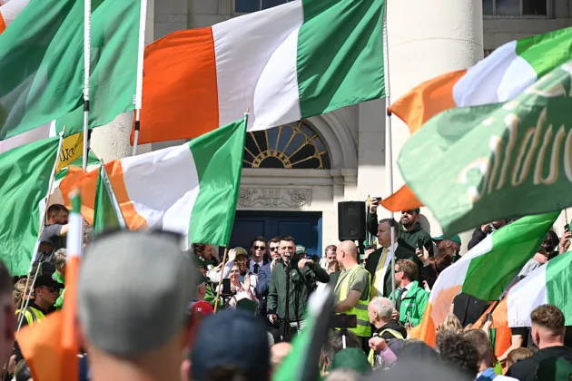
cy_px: 190
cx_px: 286
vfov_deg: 19.5
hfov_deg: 28.8
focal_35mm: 70
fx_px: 1112
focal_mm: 70
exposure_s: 1/1600
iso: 100
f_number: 2.8
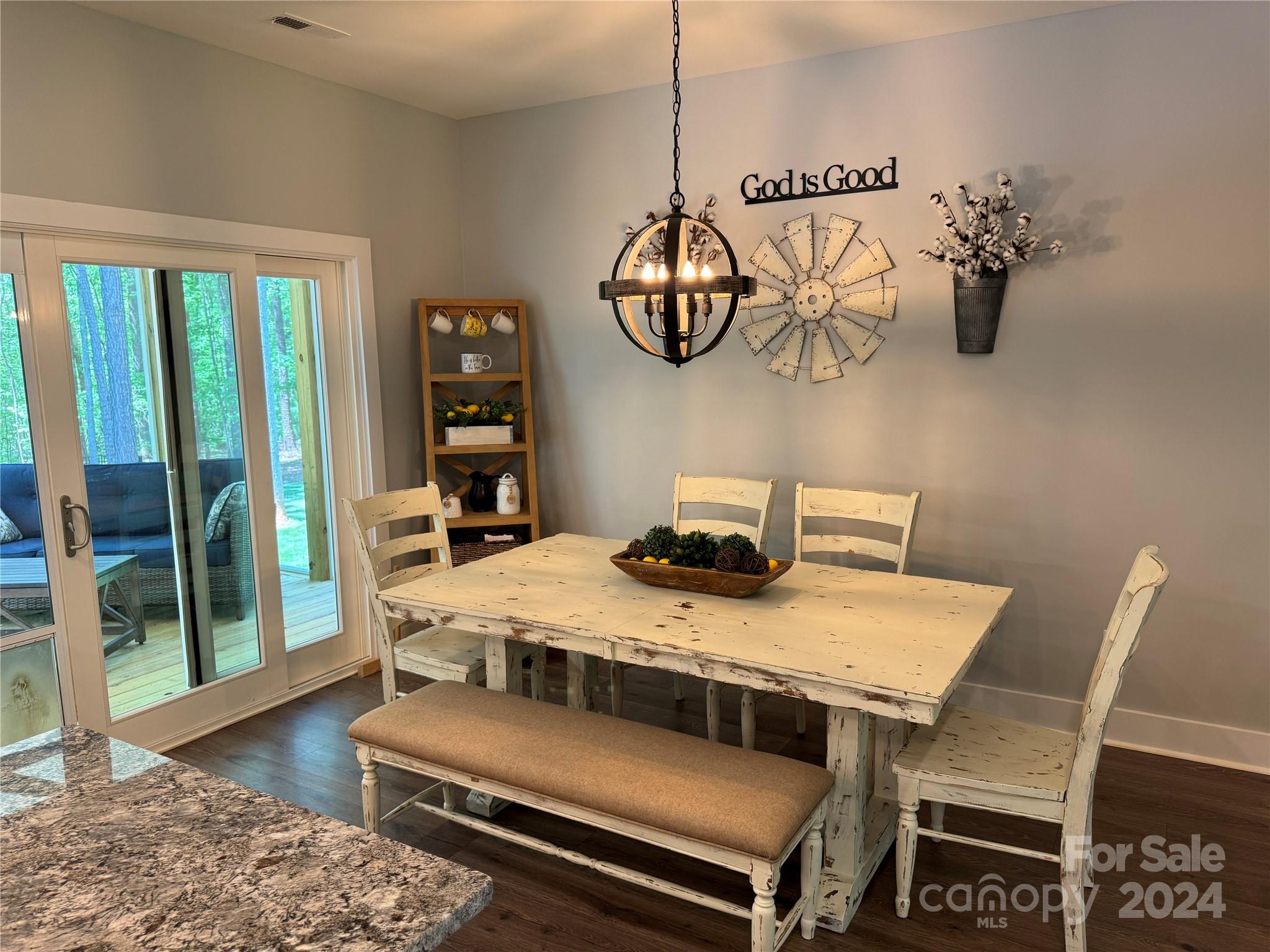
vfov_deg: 56.8
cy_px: 476
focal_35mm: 24
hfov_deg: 71.6
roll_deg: +1.3
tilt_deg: -8.9
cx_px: 635
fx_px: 881
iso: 100
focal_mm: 6.76
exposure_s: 1/60
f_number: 1.78
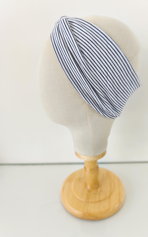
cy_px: 117
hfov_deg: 49.0
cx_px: 89
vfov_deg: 72.5
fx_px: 161
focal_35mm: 25
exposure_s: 1/40
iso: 50
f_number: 1.65
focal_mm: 6.14
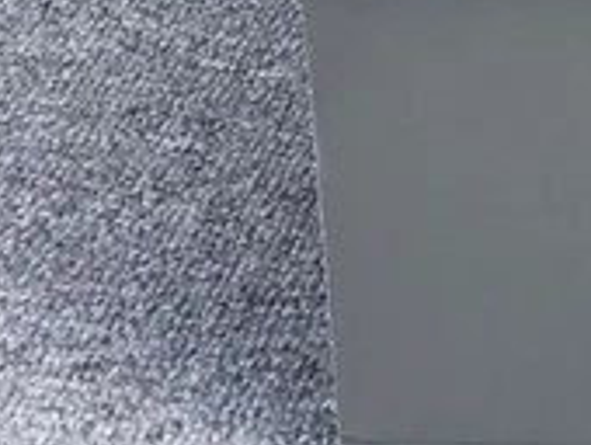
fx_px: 2804
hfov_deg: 11.1
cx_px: 1102
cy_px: -655
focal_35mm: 164
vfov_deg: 8.3
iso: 25
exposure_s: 1/126
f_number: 2.4
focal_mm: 3.3
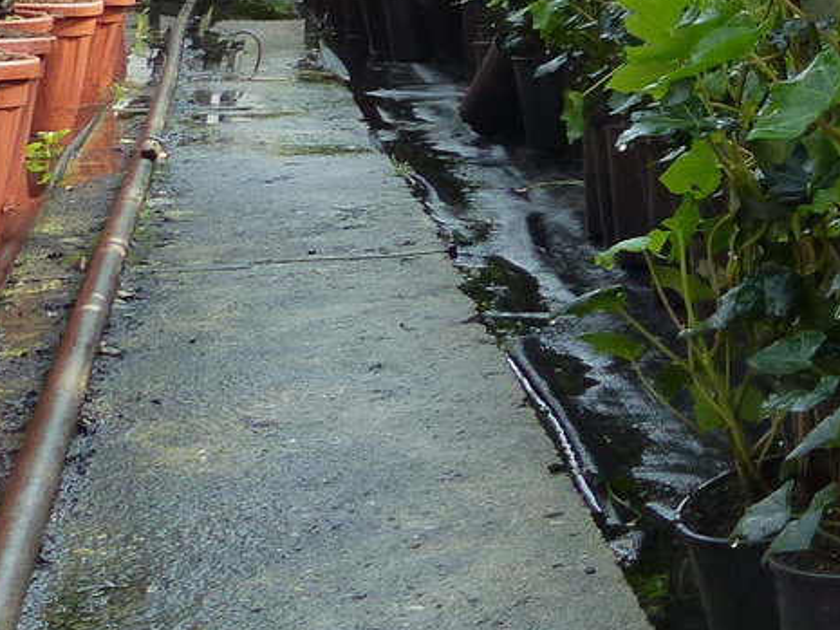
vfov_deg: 16.7
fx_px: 2087
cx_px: 1364
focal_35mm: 86
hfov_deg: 19.1
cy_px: -58
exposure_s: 1/160
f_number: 4
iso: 160
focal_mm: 4.5
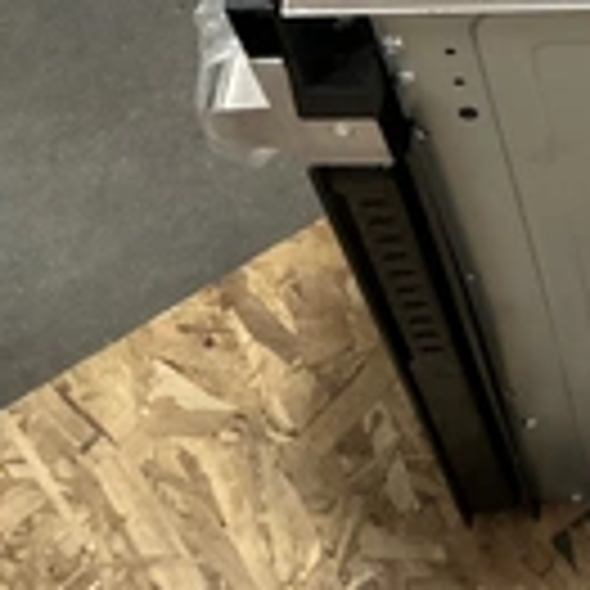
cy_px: 81
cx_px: 874
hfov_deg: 19.5
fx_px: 1504
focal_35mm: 78
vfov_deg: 21.8
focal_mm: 3
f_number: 1.8
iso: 200
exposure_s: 1/40
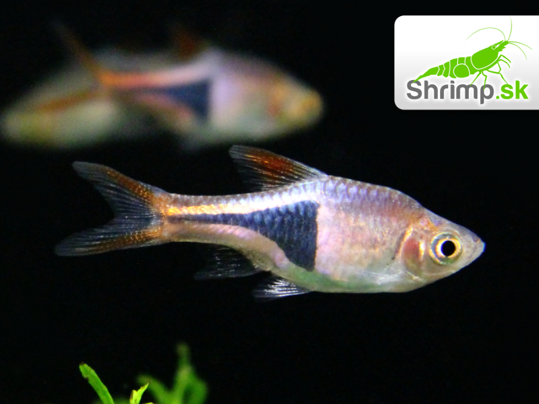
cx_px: 270
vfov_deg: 39.7
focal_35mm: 36
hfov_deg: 51.4
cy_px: 202
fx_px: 561
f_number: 3.2
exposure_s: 1/40
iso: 80
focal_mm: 6
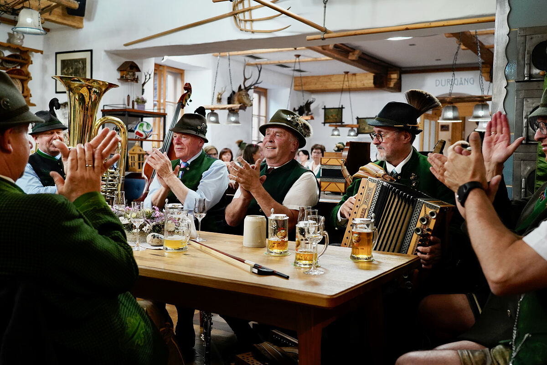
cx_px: 274
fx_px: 547
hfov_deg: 53.1
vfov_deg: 36.9
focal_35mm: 36
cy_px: 182
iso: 5000
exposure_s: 1/160
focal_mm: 36
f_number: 4
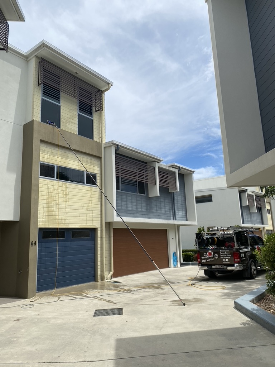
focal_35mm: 26
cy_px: 184
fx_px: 275
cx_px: 138
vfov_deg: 67.3
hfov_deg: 53.1
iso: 32
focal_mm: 4.25
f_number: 1.8
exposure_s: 1/5236
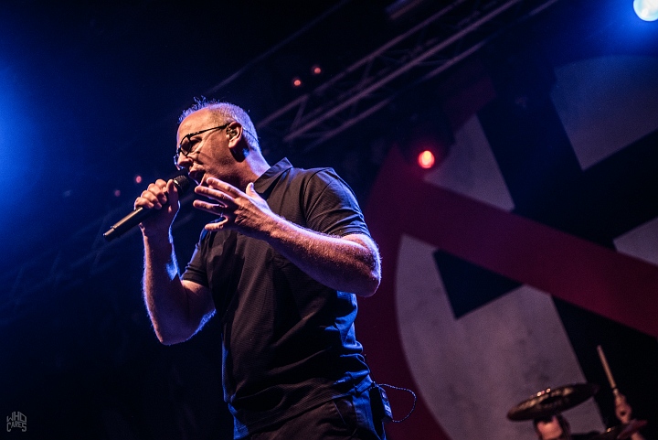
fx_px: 1280
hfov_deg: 28.8
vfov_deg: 19.5
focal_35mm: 70
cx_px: 329
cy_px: 220
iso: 800
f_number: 2.8
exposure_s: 1/100
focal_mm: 70
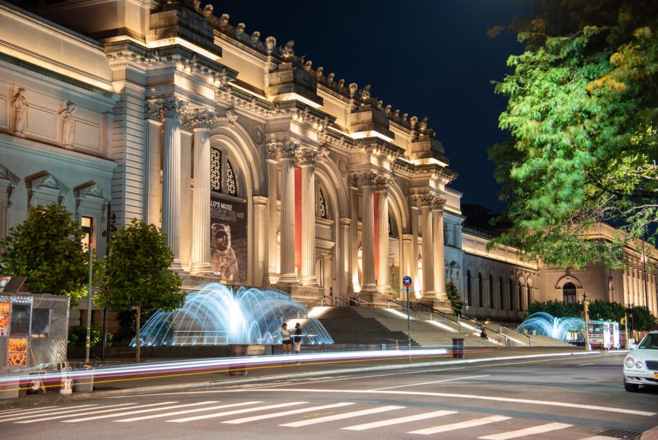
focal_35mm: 50
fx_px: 914
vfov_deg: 27.0
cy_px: 220
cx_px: 329
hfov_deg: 39.6
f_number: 4
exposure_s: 5
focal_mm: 50
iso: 100
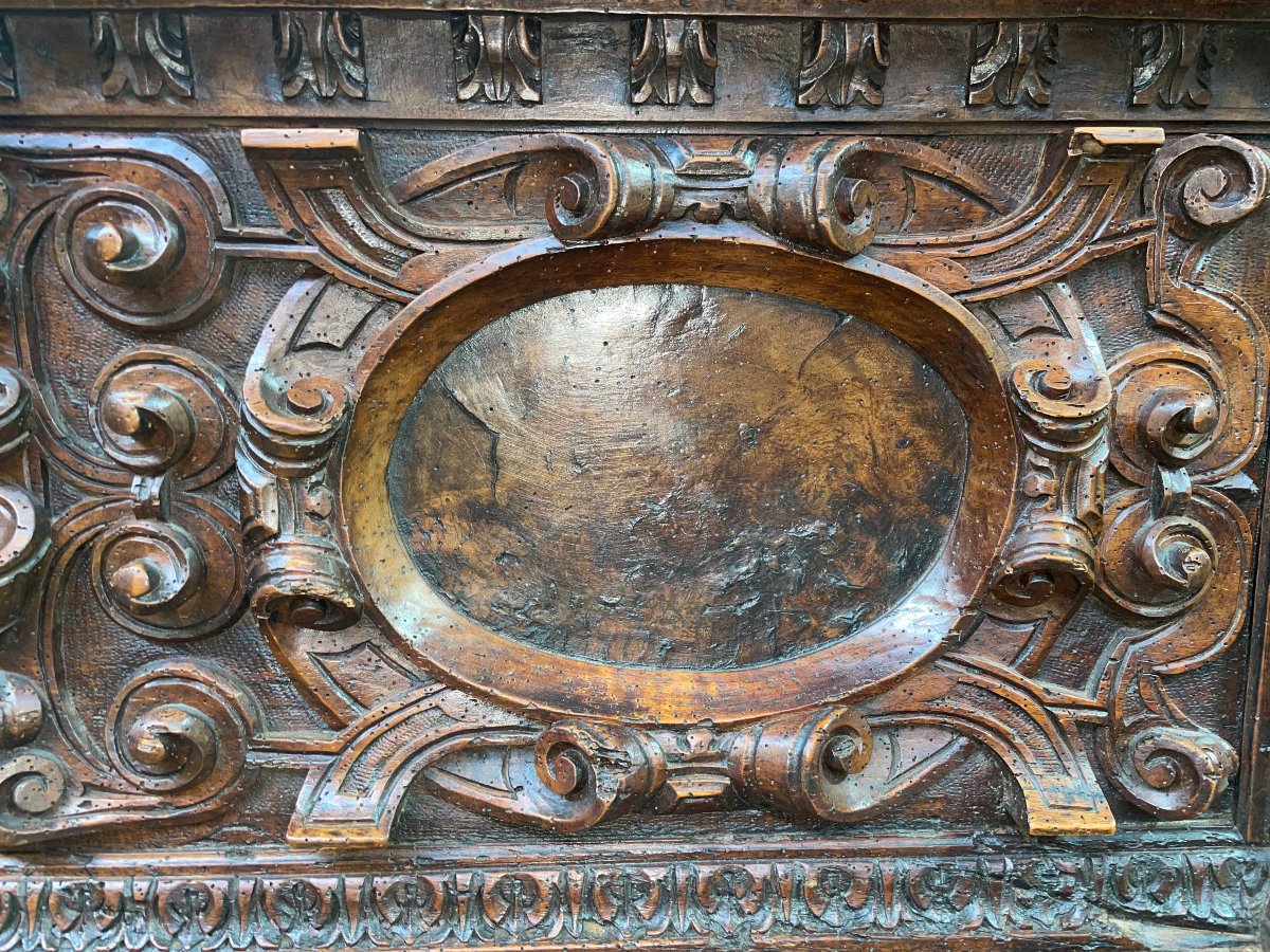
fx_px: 954
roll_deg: +0.3
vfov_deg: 53.1
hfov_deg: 67.3
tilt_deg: -8.5
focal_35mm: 26
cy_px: 476
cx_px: 635
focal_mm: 4.2
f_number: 1.6
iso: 40
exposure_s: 1/20
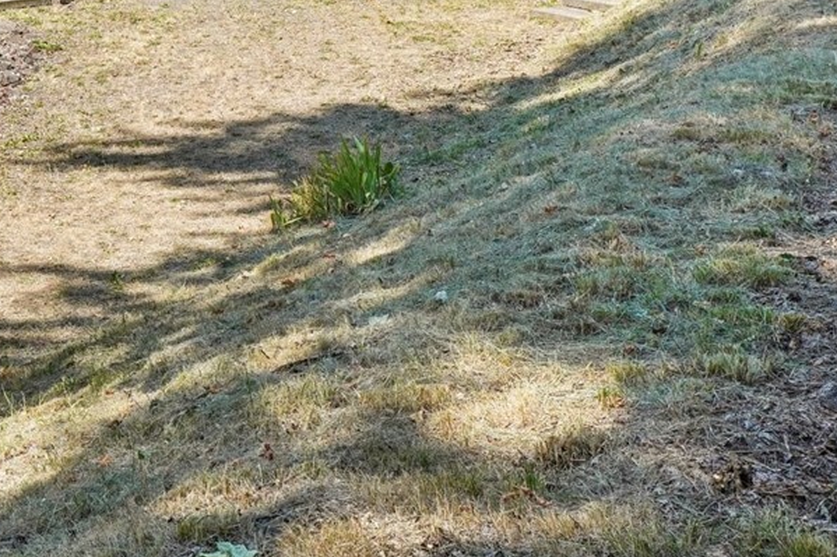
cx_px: -87
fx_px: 1976
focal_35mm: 85
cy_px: -128
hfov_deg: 22.5
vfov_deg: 15.4
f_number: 8
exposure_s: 1/500
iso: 400
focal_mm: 30
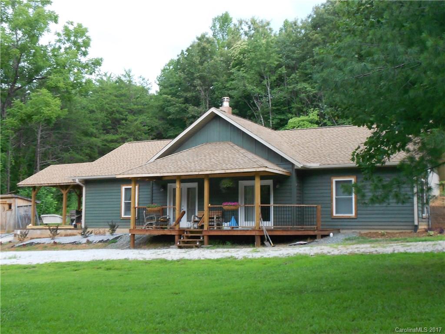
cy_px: 167
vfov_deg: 33.6
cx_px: 222
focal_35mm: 43
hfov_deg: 43.9
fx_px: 553
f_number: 4.2
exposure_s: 1/30
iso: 250
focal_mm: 7.7
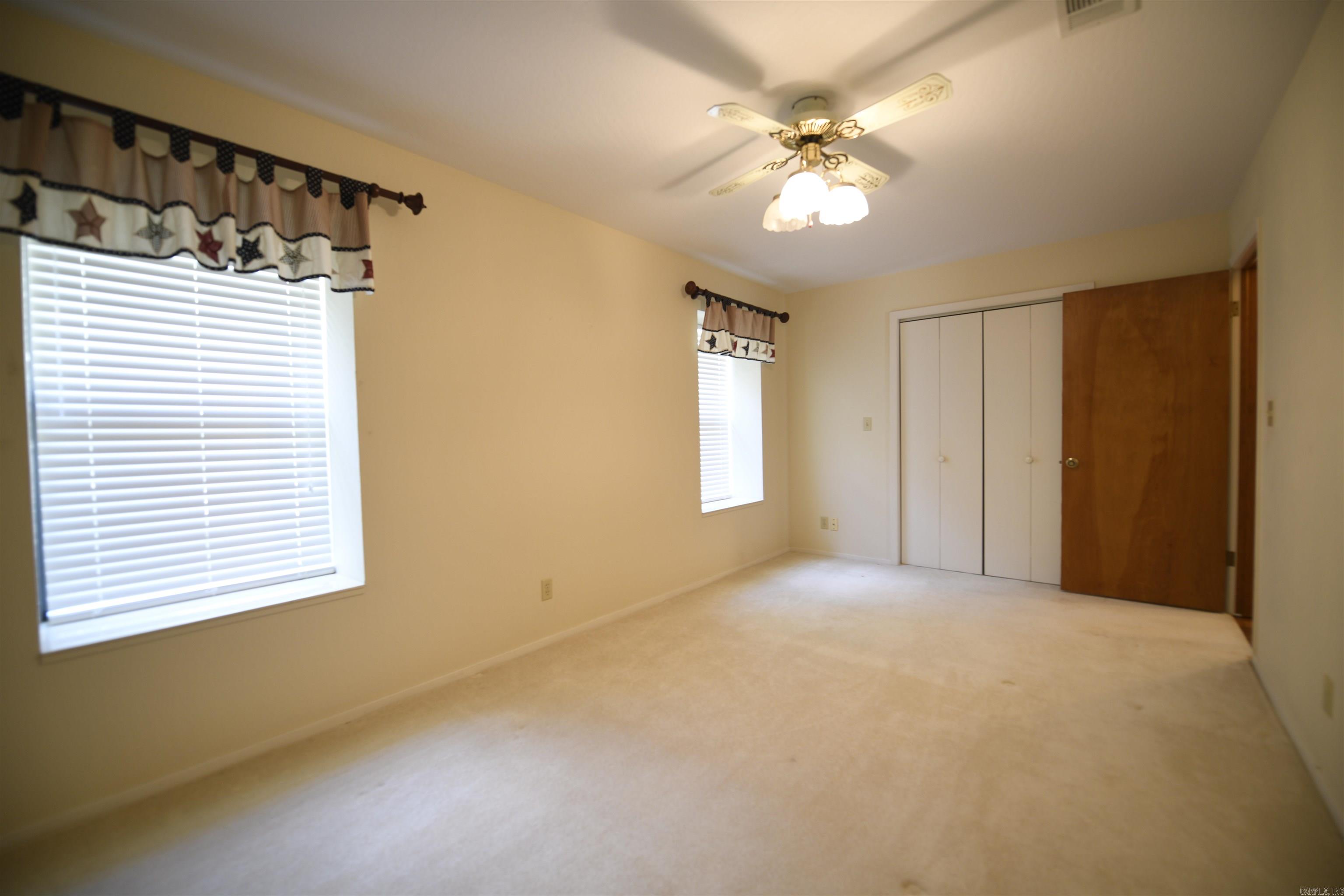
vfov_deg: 81.2
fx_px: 523
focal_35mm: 14
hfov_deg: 104.3
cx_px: 672
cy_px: 448
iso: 360
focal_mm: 14
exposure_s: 1/15
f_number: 2.8
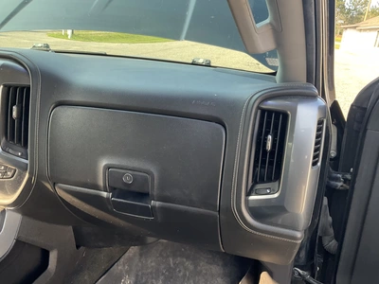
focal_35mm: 29
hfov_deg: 61.7
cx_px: 190
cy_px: 142
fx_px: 318
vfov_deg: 48.2
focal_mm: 3
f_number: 1.8
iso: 32
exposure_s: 1/122
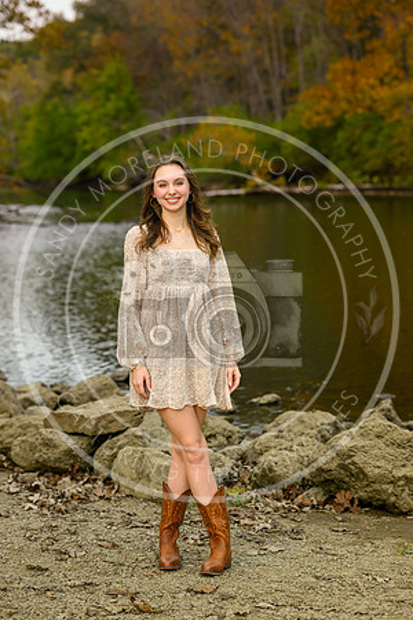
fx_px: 1463
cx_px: 206
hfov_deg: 16.1
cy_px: 310
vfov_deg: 23.9
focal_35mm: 85
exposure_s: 1/500
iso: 160
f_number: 3.5
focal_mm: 85
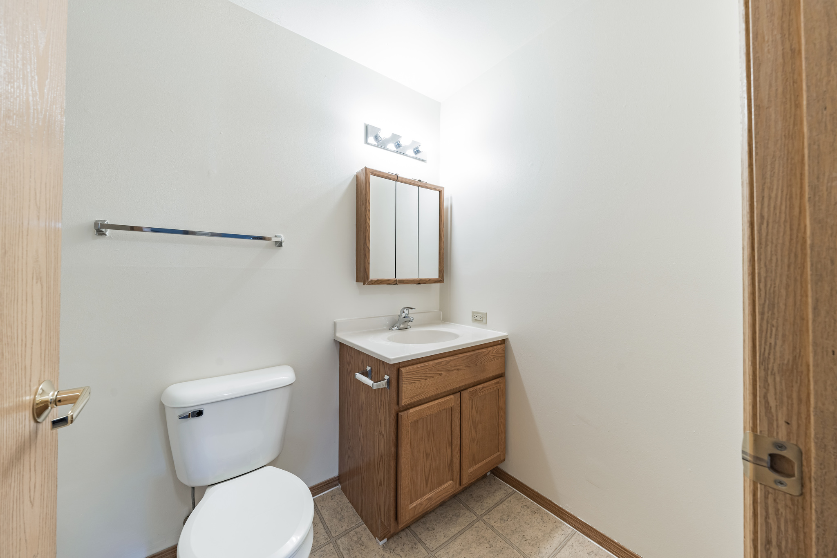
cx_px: 418
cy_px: 279
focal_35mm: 12
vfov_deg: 90.0
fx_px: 279
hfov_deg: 112.6
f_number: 8
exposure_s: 1/3
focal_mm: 12
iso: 100
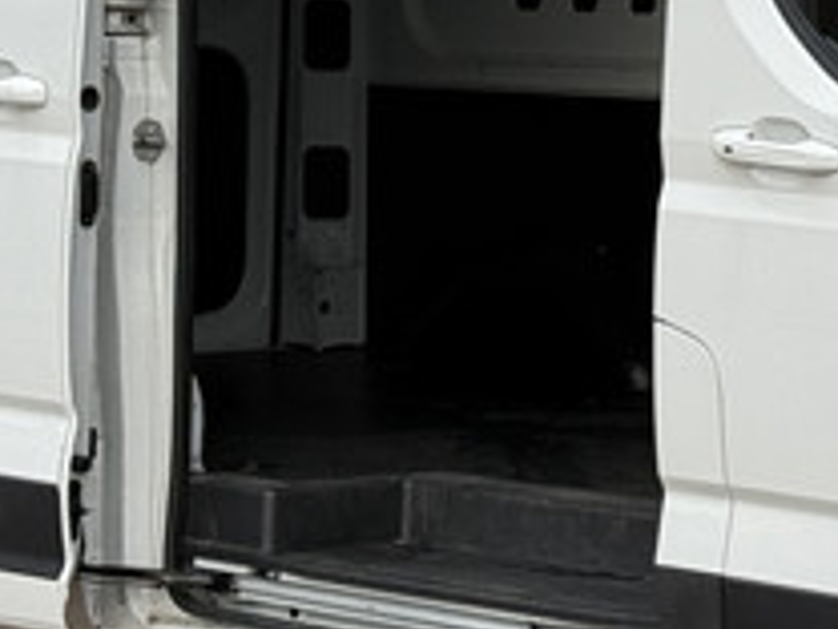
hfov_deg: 9.4
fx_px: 5035
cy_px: 119
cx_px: 1072
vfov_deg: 7.1
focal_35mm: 208
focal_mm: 6.76
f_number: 1.78
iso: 64
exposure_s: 1/1795
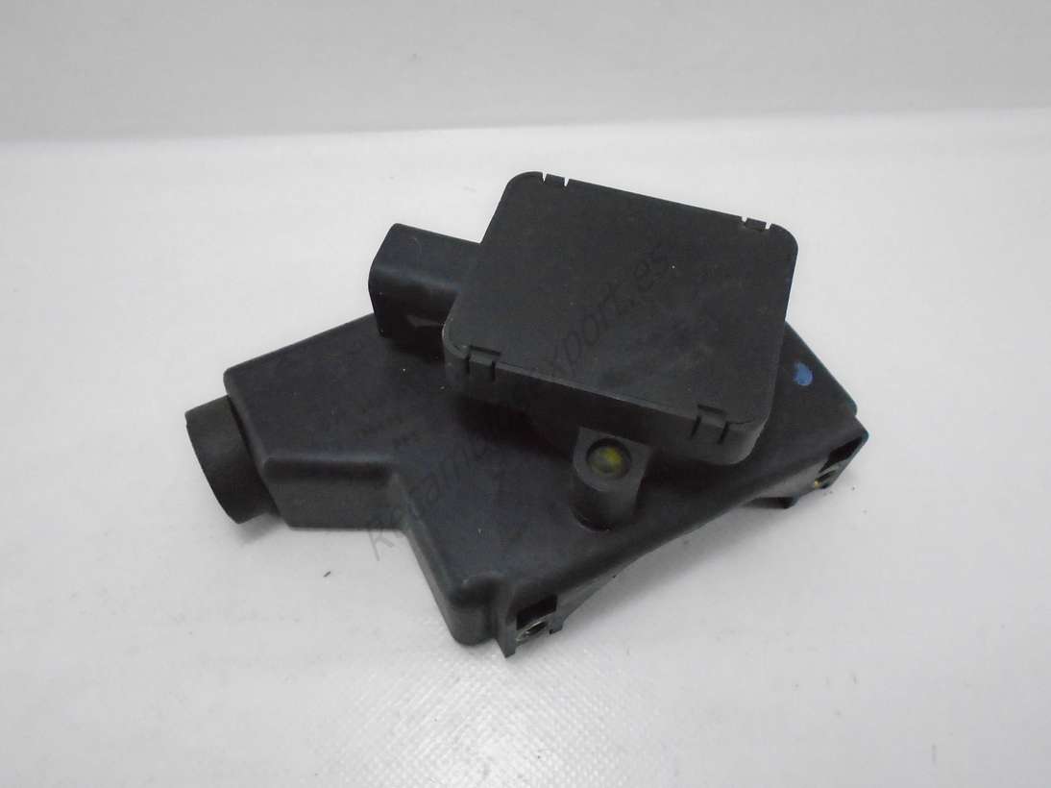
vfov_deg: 53.0
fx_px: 789
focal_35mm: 26
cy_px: 394
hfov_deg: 67.3
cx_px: 526
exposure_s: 1/160
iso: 800
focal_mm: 4.6
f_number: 3.2
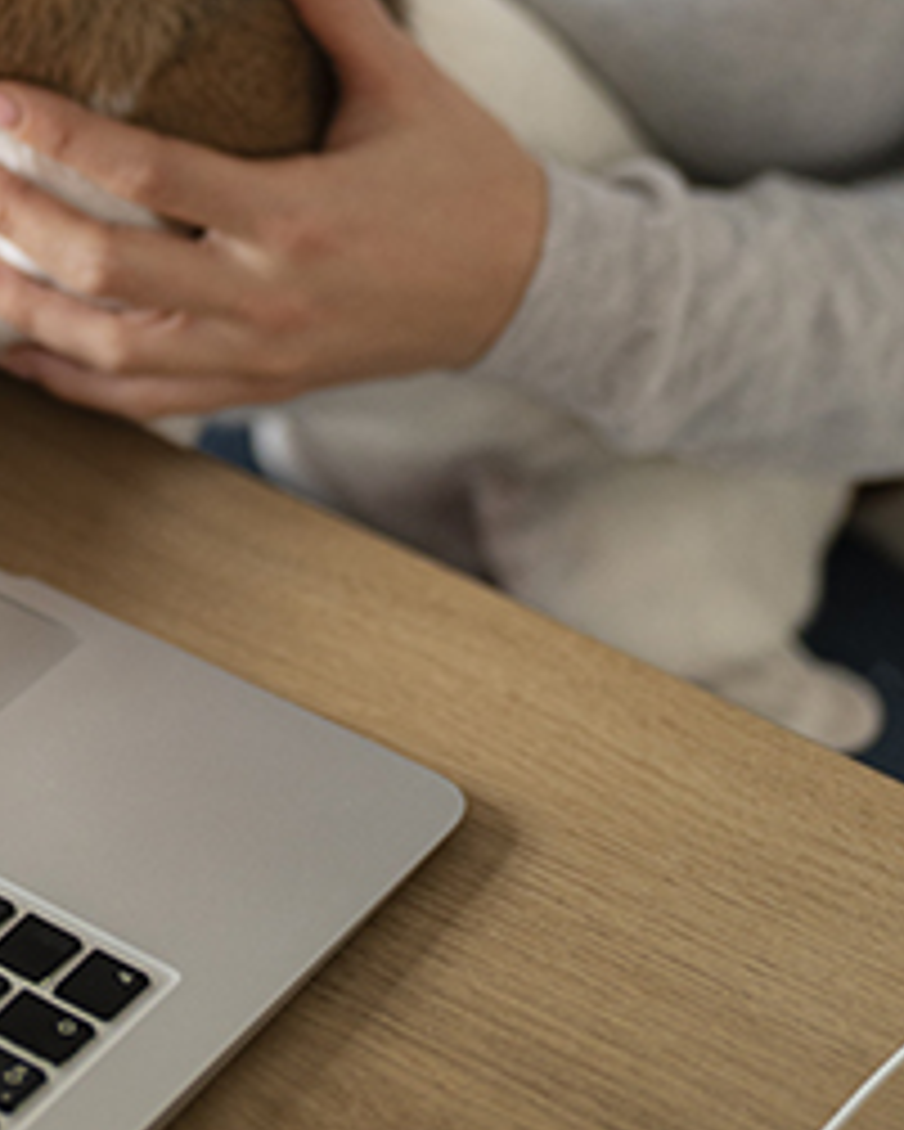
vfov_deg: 13.4
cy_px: -212
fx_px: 4679
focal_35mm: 140
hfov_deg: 10.8
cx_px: -180
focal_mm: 50
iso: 1000
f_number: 1.4
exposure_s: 1/500
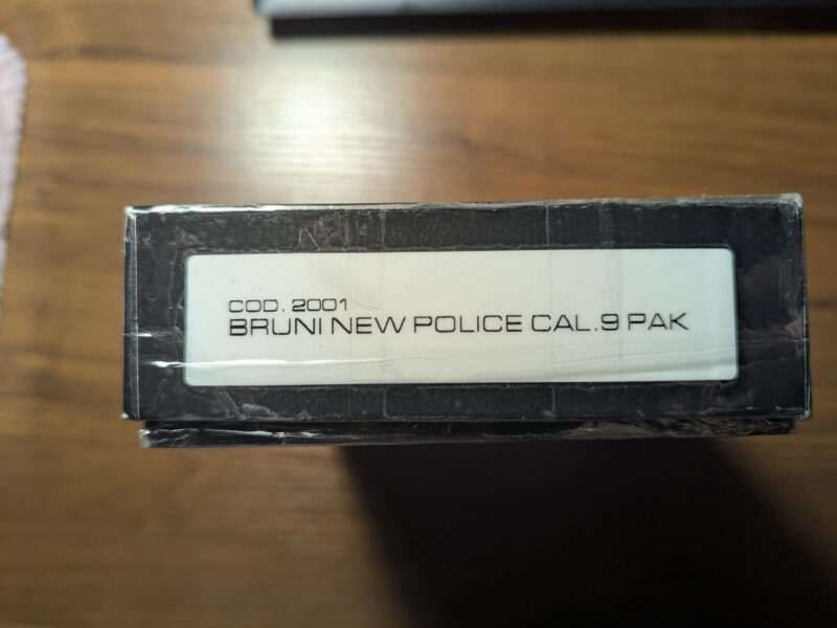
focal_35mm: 24
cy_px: 314
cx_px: 418
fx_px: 580
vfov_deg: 56.8
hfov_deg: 71.6
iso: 77
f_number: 1.85
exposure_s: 1/103
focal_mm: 6.81
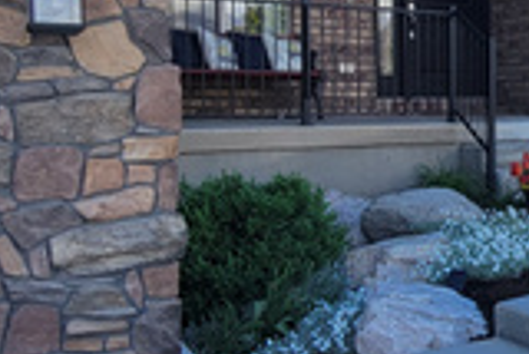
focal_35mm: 54
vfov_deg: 25.0
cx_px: 625
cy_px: 136
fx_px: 794
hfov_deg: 31.3
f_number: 2.2
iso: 50
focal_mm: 2.2
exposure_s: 1/456
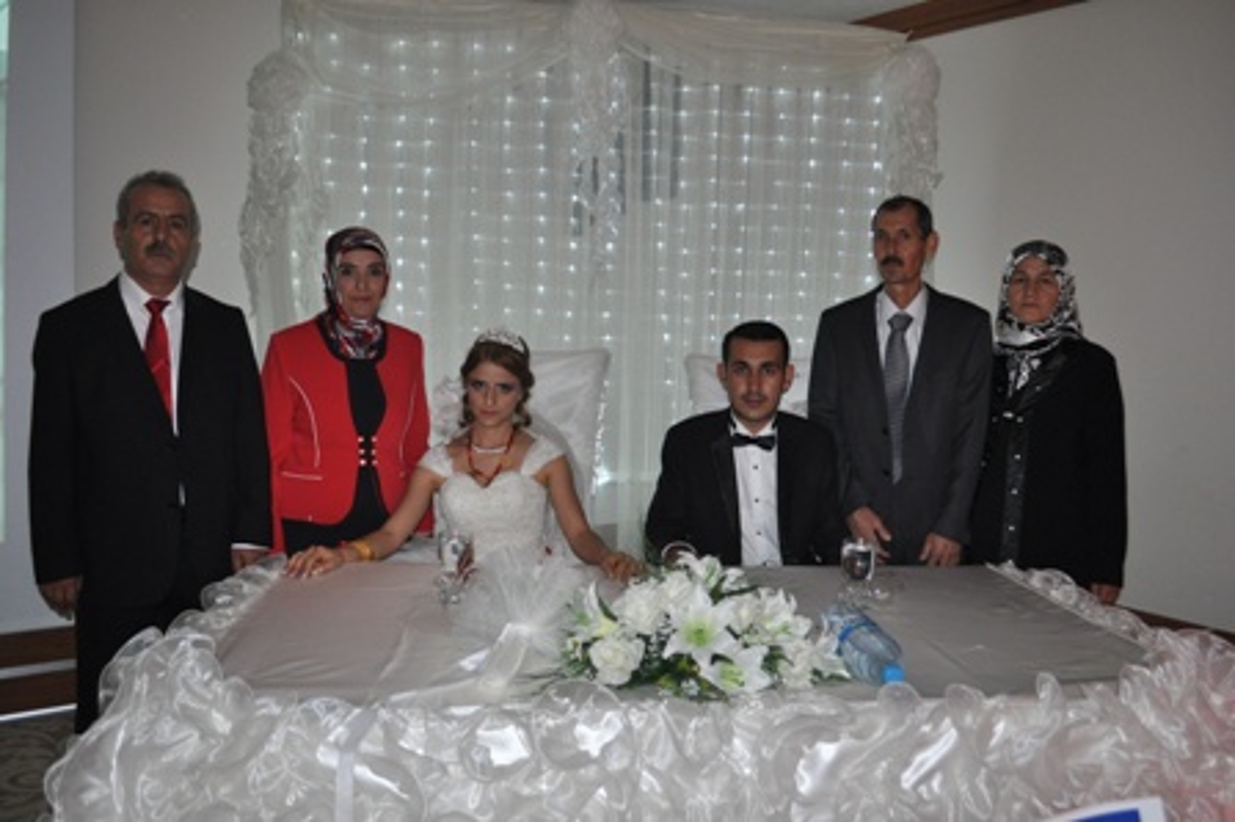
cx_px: 618
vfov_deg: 43.5
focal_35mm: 30
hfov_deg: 62.0
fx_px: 1028
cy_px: 411
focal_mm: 20
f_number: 3.8
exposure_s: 1/60
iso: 800
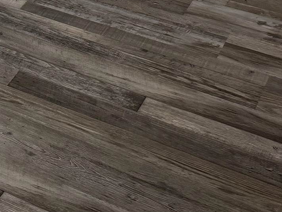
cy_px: -172
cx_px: -115
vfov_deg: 12.9
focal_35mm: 104
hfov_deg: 17.4
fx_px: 847
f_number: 1.78
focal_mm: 6.76
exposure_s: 1/232
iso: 160
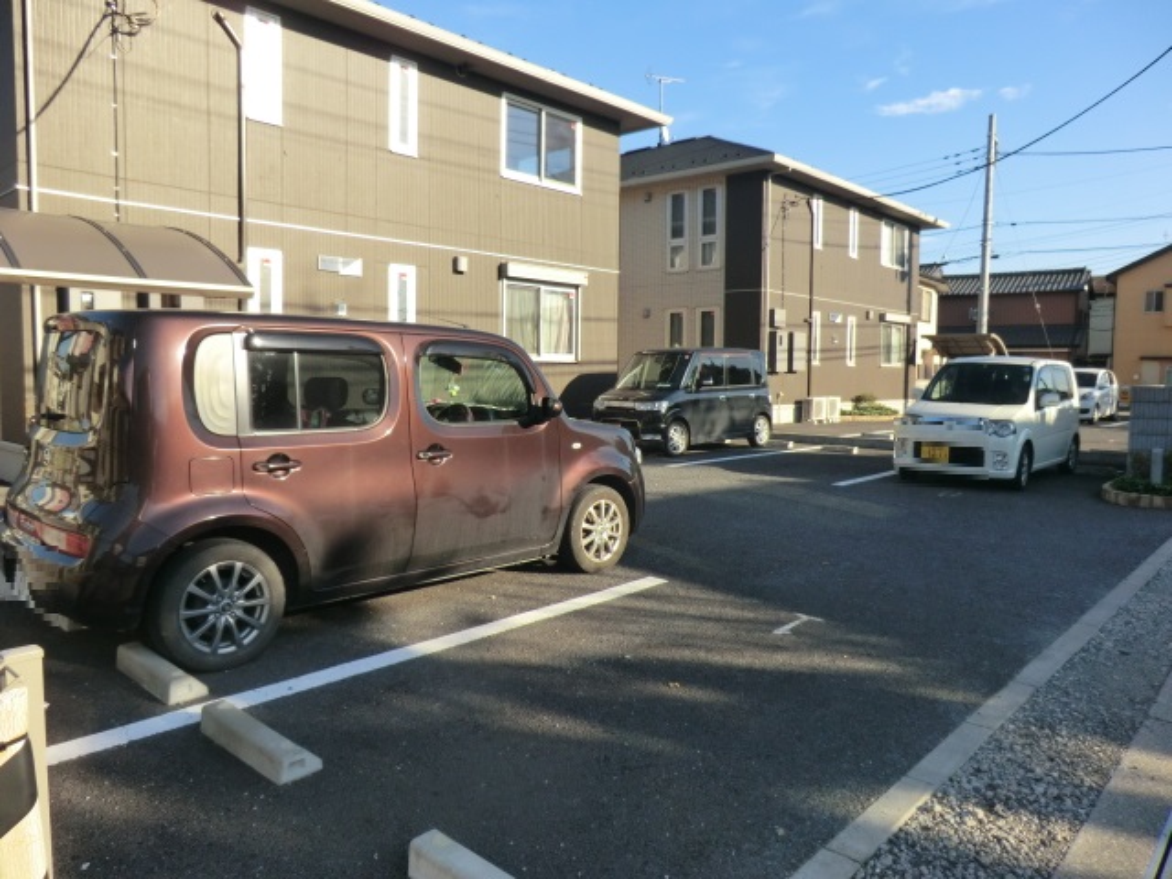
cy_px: 440
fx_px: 813
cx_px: 586
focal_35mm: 24
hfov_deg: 71.6
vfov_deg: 56.8
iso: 80
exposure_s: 1/100
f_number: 7.5
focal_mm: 4.3
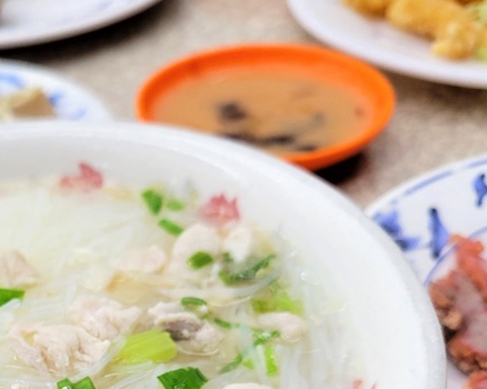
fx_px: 836
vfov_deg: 24.9
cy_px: 396
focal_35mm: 58
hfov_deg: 30.8
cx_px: 36
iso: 160
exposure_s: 1/120
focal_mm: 5.4
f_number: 1.8
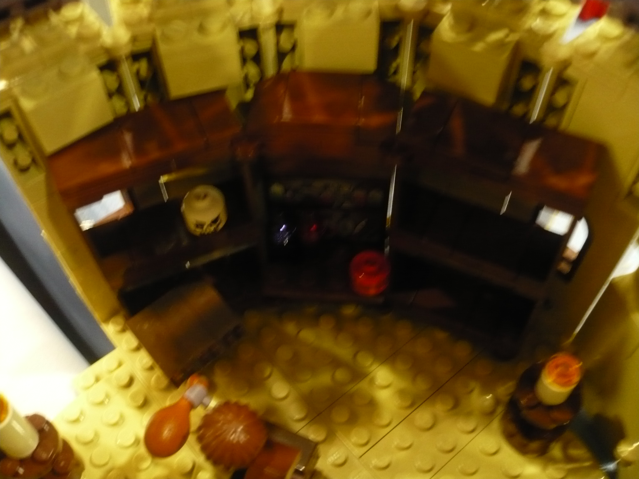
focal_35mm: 35
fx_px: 646
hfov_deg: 52.6
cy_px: 240
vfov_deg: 40.7
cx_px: 320
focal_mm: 5.8
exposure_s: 1/4
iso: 400
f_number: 2.8
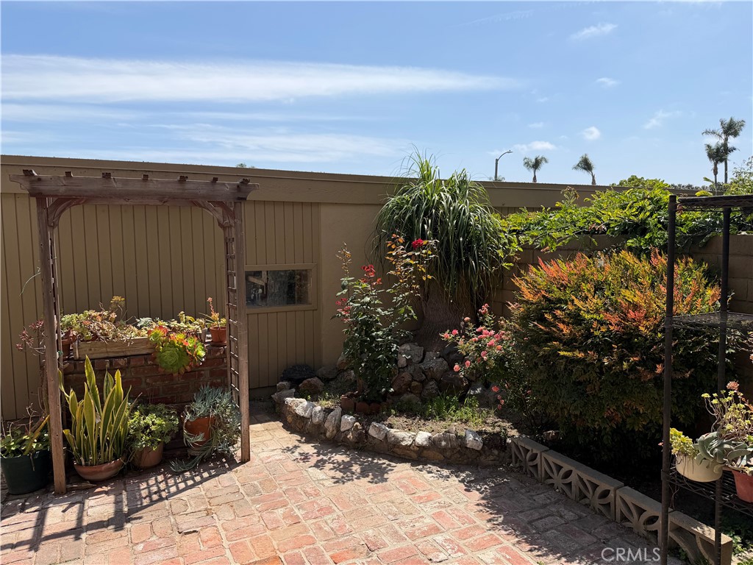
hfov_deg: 71.6
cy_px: 282
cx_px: 376
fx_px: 522
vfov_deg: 56.8
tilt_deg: -6.2
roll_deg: -0.2
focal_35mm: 24
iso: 80
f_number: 1.78
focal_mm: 6.76
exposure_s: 1/5714
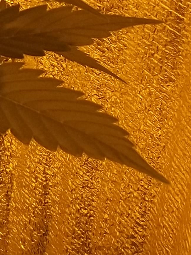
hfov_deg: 8.7
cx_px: -241
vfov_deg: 12.4
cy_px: 14
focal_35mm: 158
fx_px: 1162
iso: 64
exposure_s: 1/320
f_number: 2.9
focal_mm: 5.7
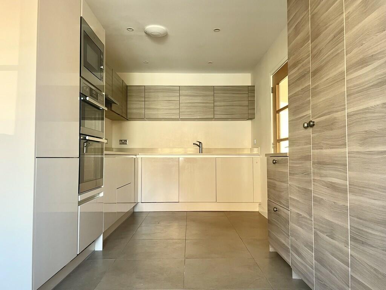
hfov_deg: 67.3
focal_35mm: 26
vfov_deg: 53.1
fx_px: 290
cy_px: 145
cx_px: 193
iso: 125
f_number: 1.6
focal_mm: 4.2
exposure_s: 1/67
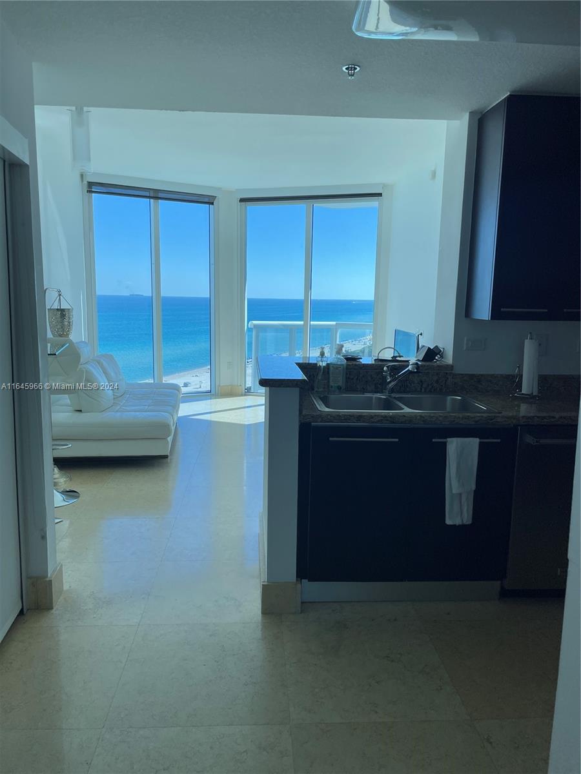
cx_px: 290
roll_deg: -0.6
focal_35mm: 26
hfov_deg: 53.1
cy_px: 387
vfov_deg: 67.3
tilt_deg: -8.3
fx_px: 582
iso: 32
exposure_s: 1/749
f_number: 1.6
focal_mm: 4.2
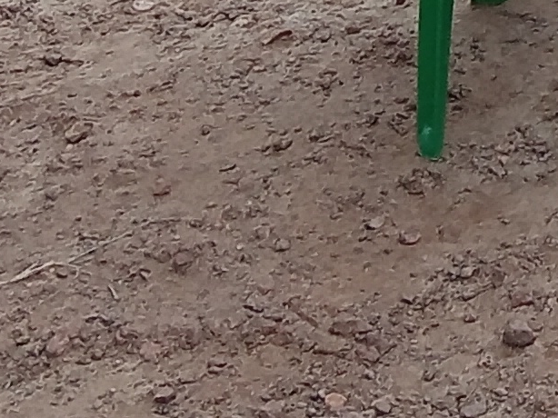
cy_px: -625
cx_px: 1320
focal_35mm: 166
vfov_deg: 8.2
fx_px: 2675
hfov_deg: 10.4
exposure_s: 1/308
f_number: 1.8
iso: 100
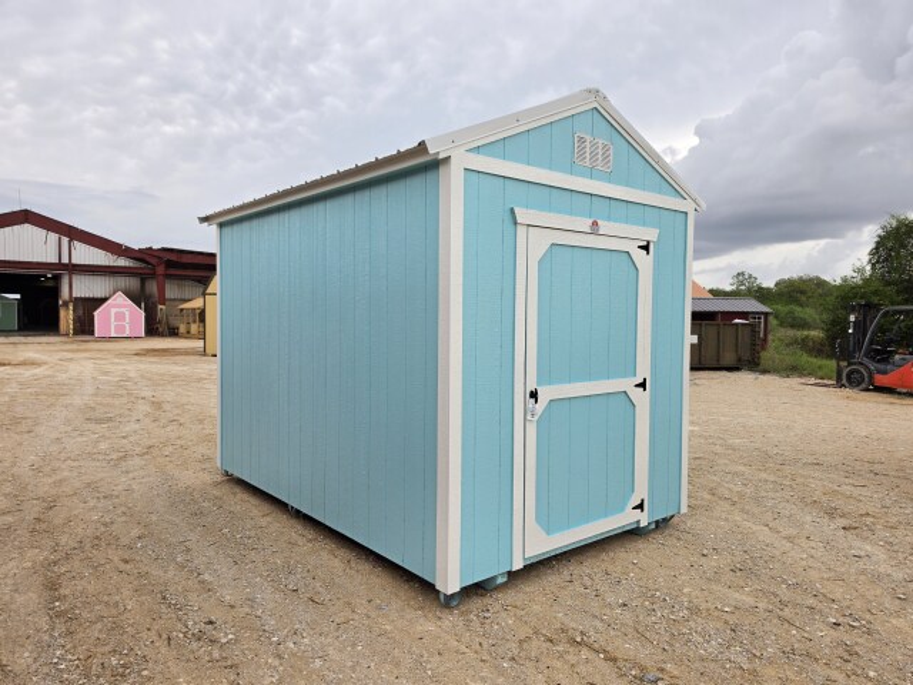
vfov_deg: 58.9
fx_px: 607
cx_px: 456
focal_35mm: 23
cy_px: 342
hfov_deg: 73.9
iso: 20
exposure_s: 1/359
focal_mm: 6.5
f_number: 1.4
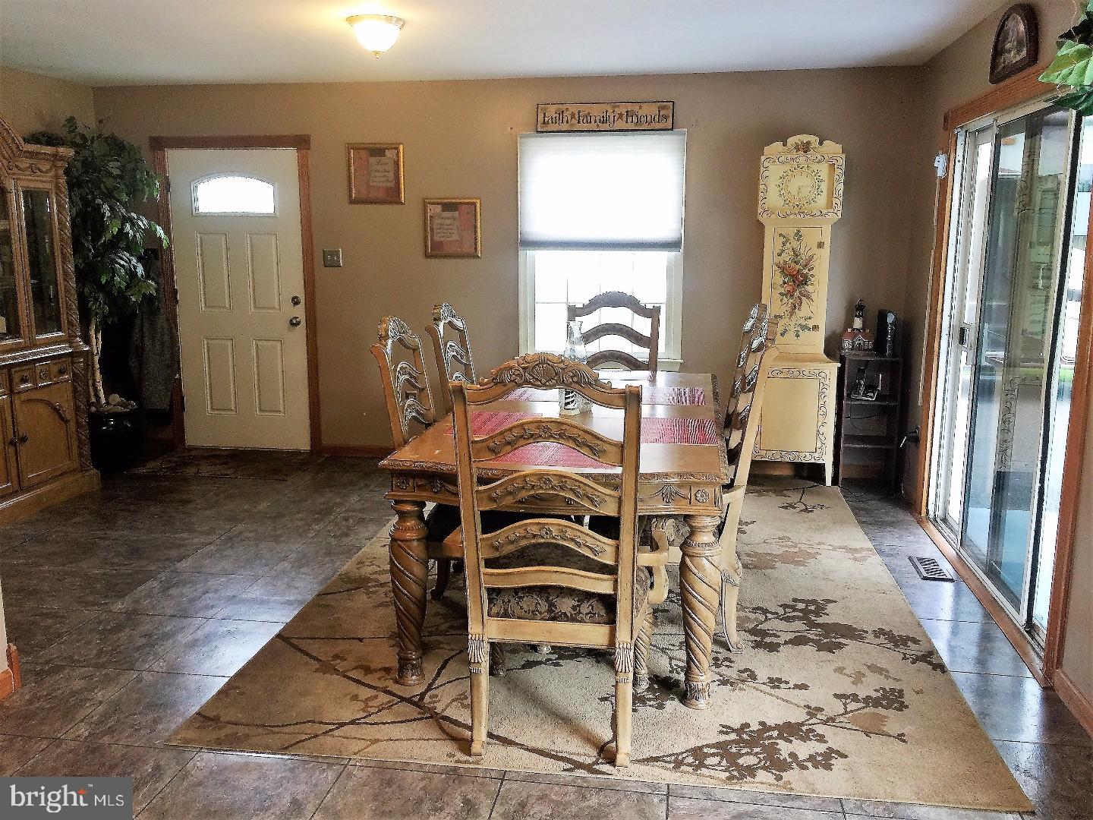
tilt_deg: -9.0
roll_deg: +0.0
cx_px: 546
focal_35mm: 29
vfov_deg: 48.2
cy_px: 410
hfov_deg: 61.7
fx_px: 916
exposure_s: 1/15
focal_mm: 4.15
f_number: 2.2
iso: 32
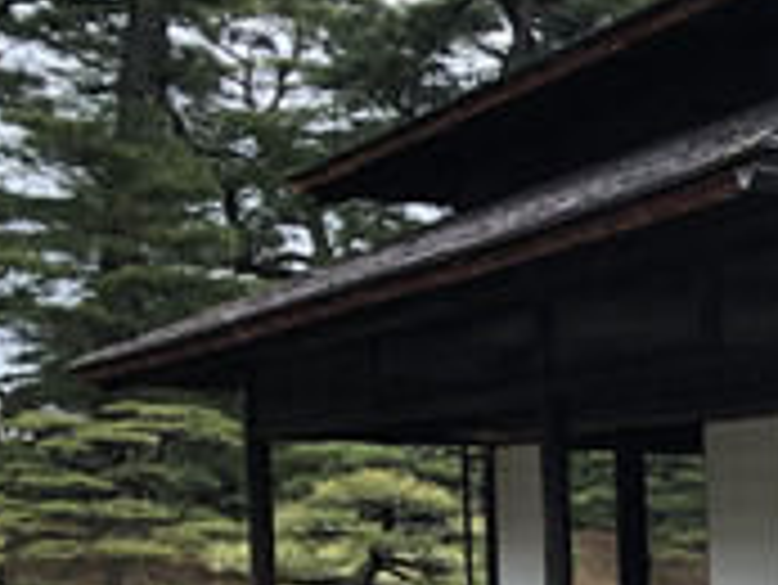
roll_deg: +1.2
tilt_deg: -3.9
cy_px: 956
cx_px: 1765
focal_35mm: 132
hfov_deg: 12.3
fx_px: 2969
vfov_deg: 10.7
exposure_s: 1/120
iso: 25
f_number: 1.8
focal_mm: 3.99
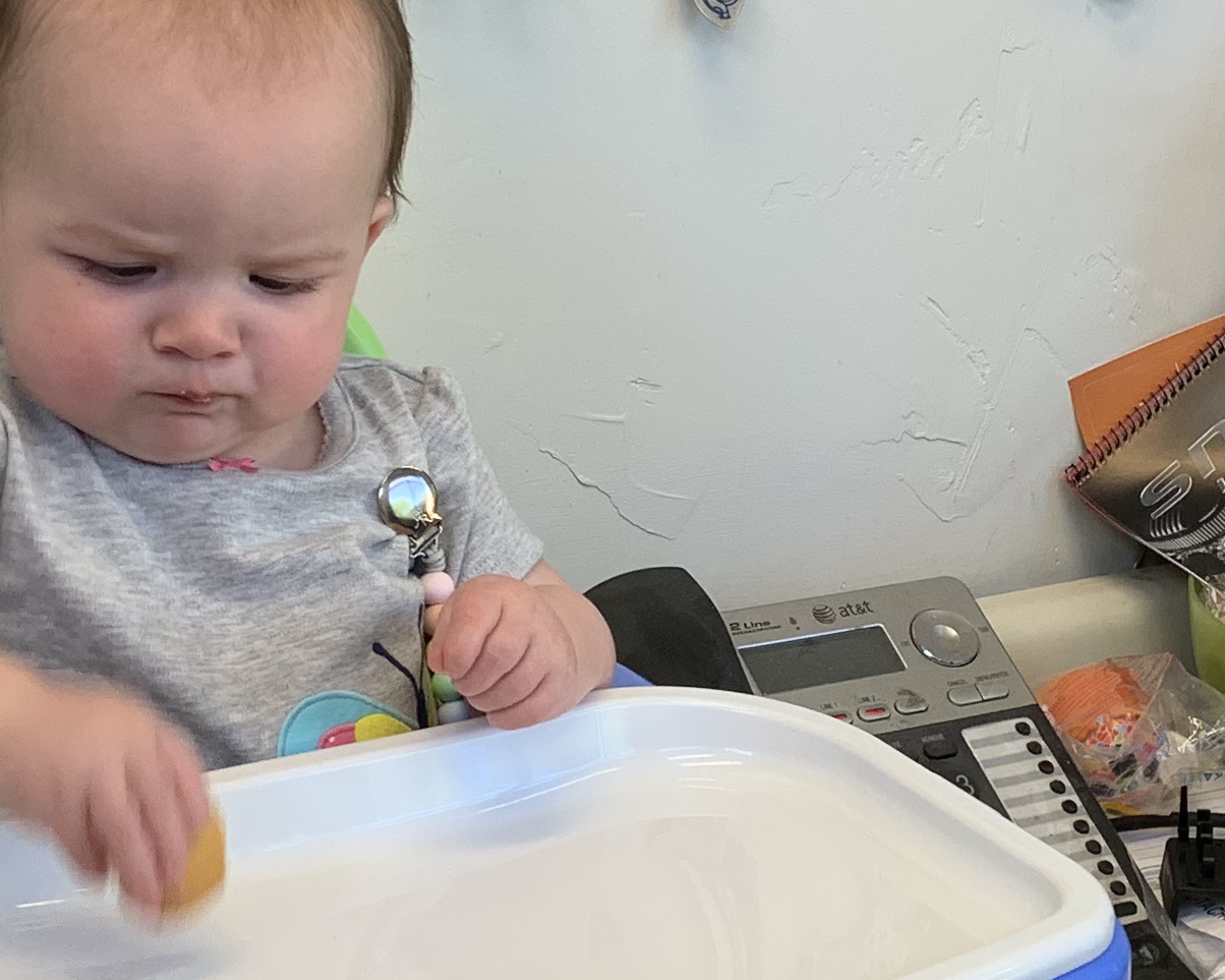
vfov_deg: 18.1
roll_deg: -1.0
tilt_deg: -15.3
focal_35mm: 85
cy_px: 513
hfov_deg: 22.5
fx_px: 3081
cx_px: 698
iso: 50
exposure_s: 1/60
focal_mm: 4.25
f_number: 1.8
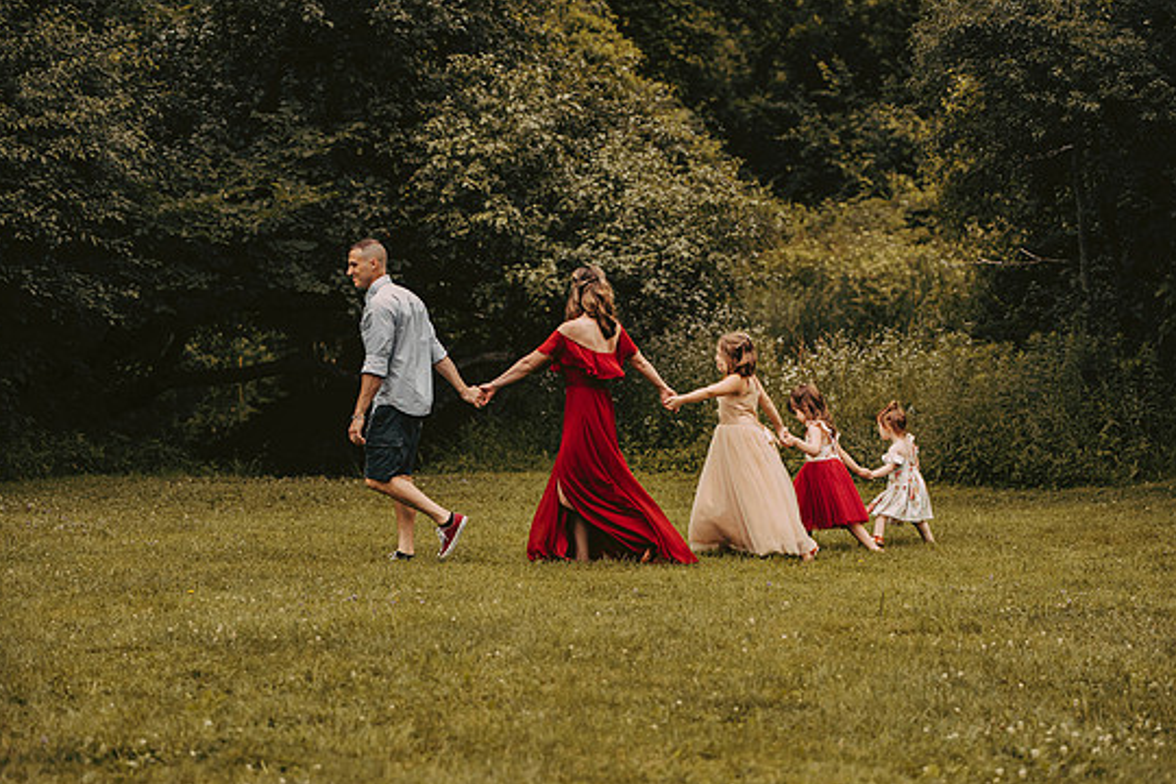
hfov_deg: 20.0
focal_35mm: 102
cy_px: 415
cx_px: 599
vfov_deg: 13.4
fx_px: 3332
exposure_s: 1/2000
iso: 640
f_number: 2.8
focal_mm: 95
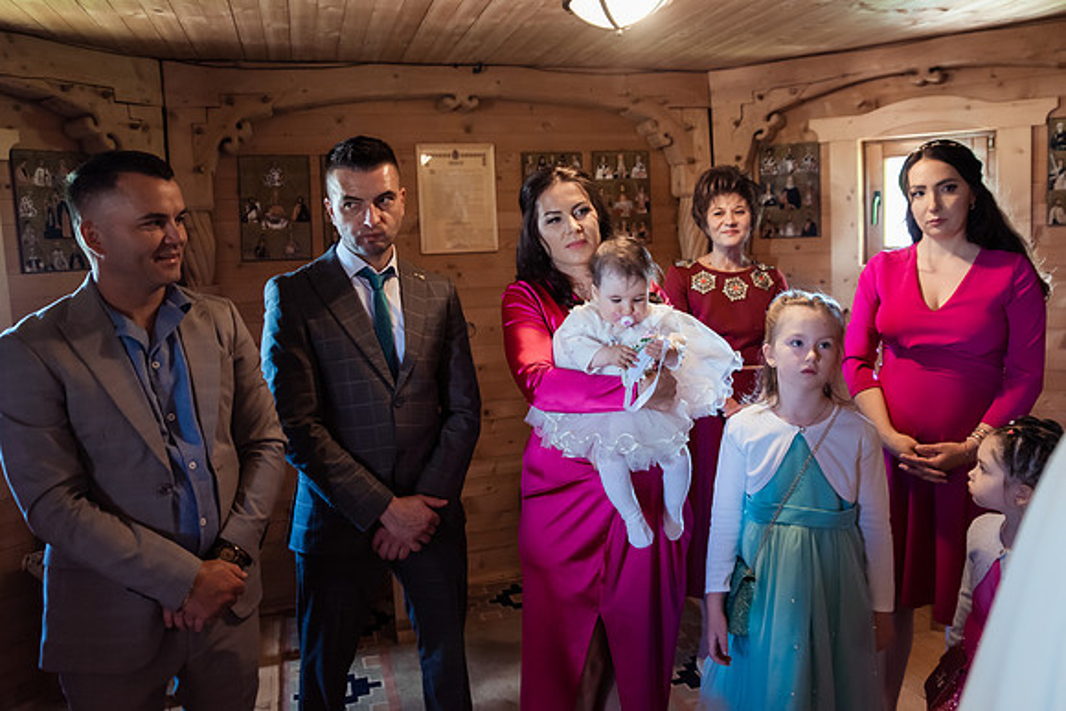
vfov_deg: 46.4
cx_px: 554
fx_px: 830
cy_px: 328
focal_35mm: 28
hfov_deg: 65.4
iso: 2000
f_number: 2.8
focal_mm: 26
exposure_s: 1/100
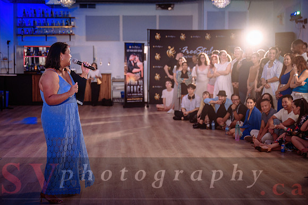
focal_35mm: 61
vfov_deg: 22.2
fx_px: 525
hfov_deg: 32.6
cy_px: 108
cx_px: 127
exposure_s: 1/250
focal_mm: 51
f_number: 2.8
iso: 1600
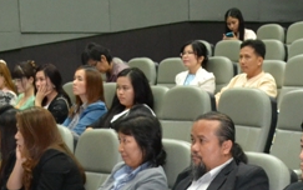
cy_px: 241
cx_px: 282
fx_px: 859
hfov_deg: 19.6
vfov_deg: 12.2
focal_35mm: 104
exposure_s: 1/60
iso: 2500
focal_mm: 22
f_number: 3.8
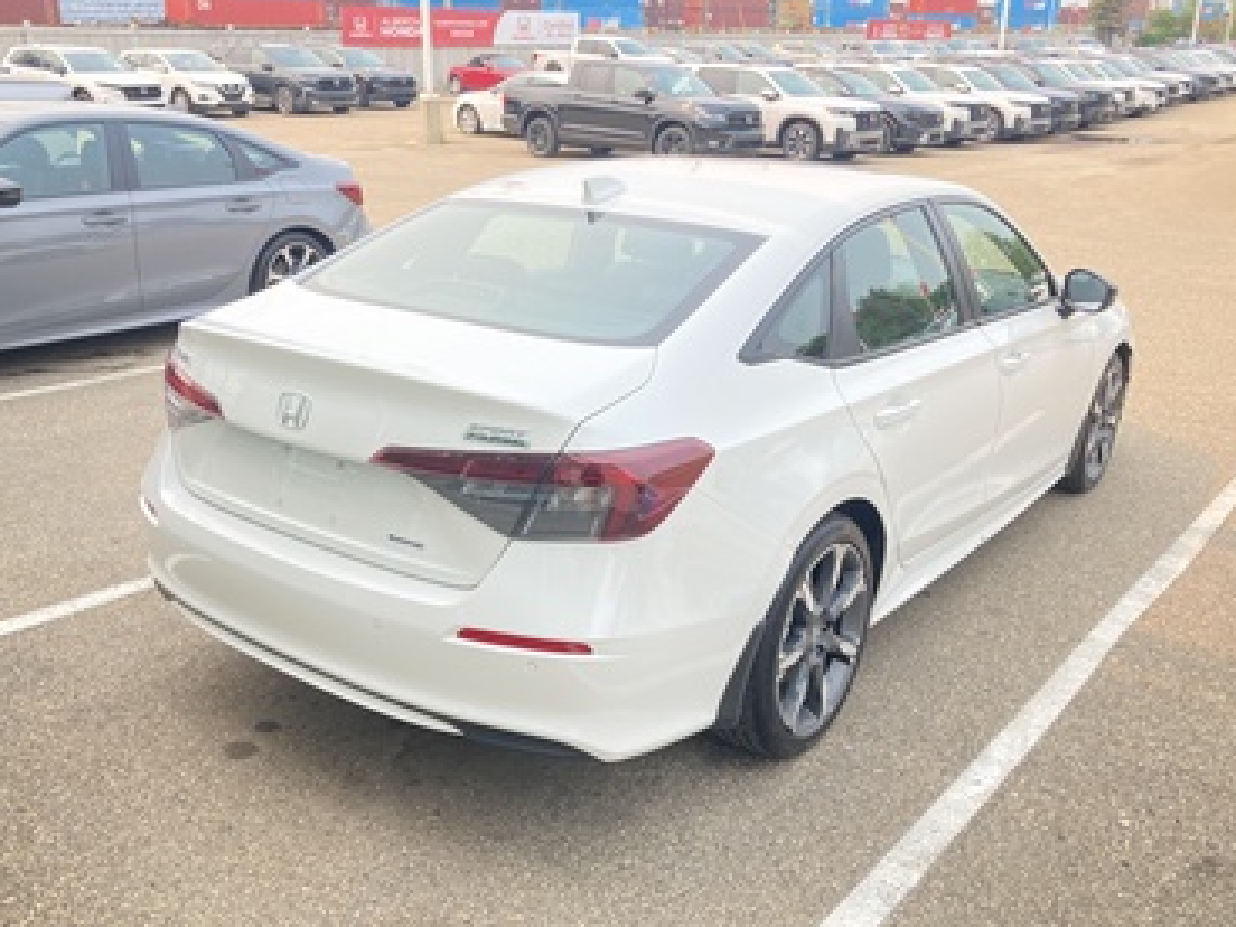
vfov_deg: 44.2
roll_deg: -0.6
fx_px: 1143
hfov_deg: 56.8
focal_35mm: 32
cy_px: 475
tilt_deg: -20.9
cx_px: 621
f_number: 1.8
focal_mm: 3.99
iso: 20
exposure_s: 1/505
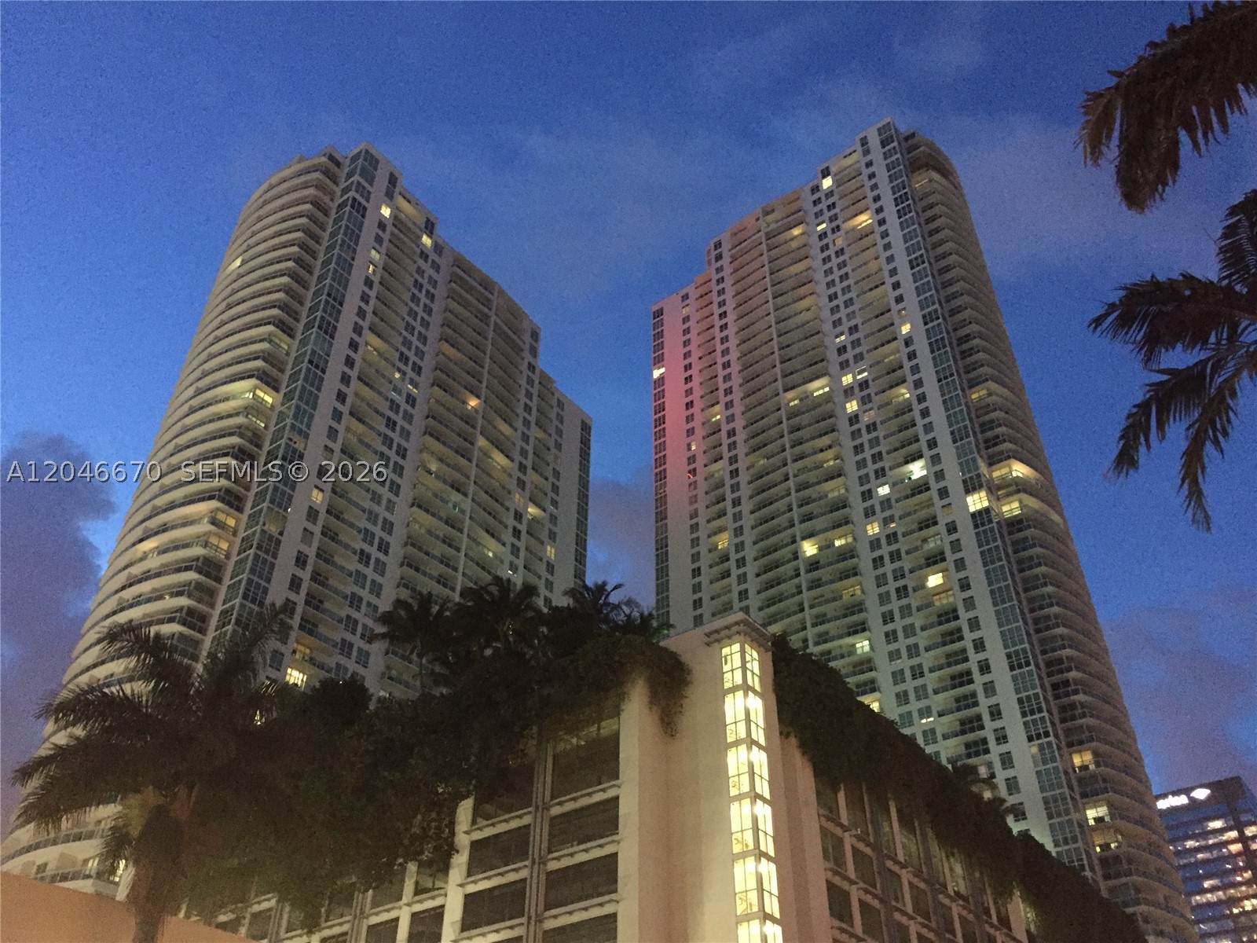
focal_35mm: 29
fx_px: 1053
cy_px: 472
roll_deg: -0.9
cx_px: 628
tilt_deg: +38.9
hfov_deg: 61.7
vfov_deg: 48.2
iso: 800
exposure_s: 1/15
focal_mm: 4.15
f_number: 2.2
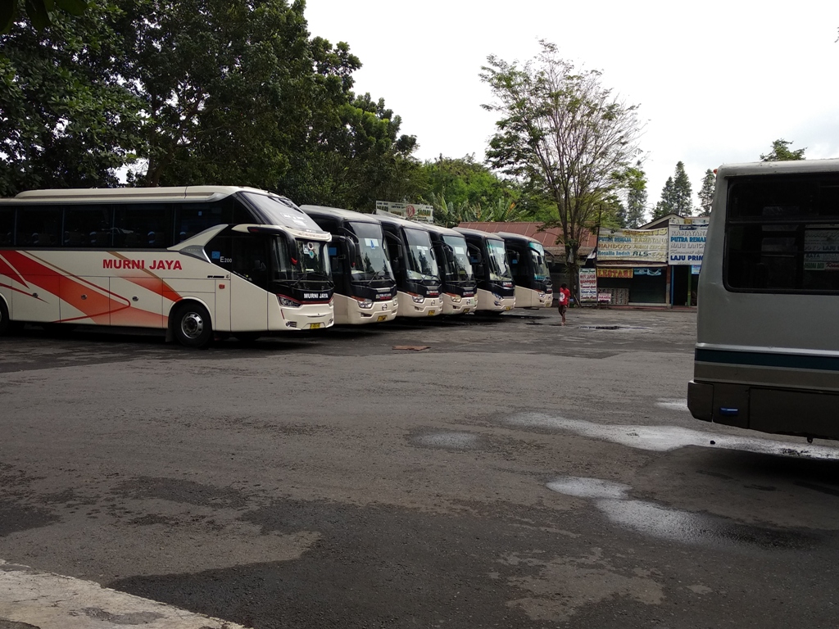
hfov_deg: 67.3
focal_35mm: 26
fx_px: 630
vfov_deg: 53.1
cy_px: 314
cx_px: 420
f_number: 2.2
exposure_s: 1/484
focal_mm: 3.81
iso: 125
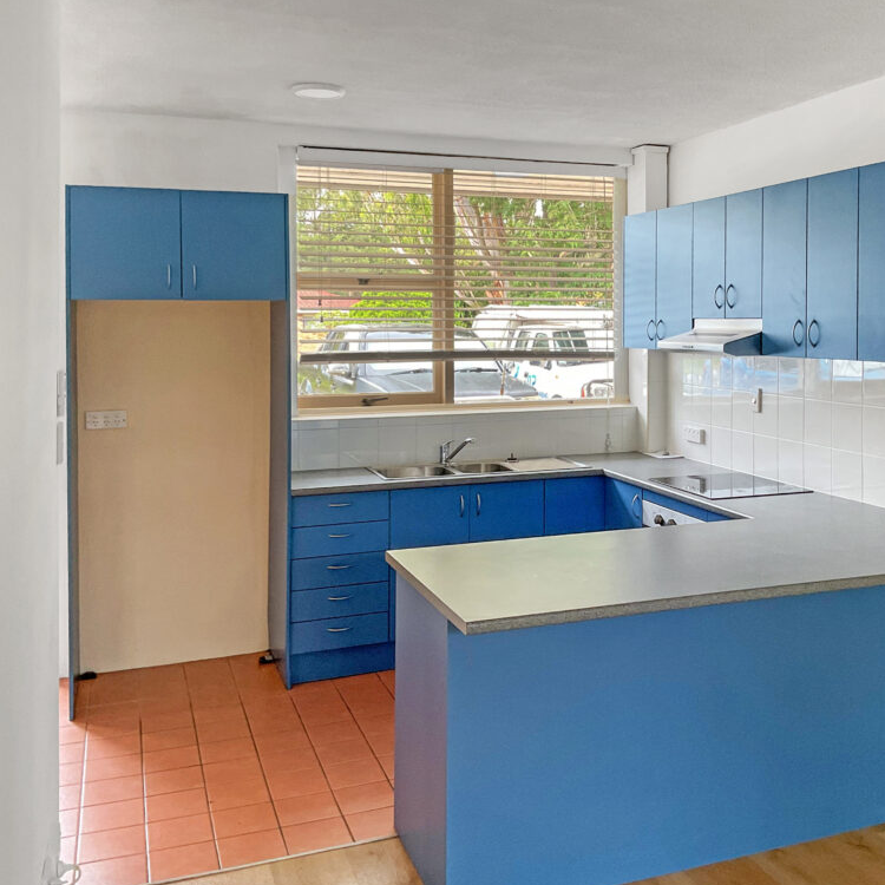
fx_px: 1012
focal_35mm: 35
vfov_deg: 47.2
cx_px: 566
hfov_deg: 46.7
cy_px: 448
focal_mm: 3
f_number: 1.8
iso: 64
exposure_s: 1/50
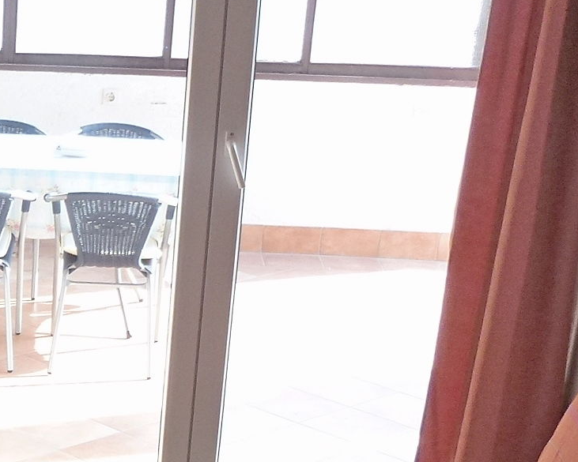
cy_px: 538
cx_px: -98
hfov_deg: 21.7
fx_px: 1403
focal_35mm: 82
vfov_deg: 17.9
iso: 200
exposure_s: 1/60
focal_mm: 4.3
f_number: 3.3
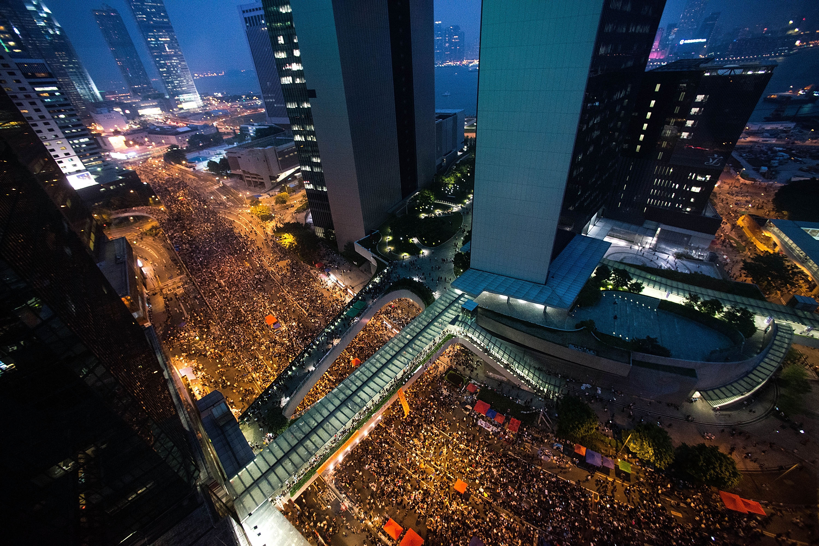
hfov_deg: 104.2
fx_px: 319
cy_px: 273
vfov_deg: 81.2
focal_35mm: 14
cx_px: 410
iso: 3200
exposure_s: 1/4
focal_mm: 14
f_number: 5
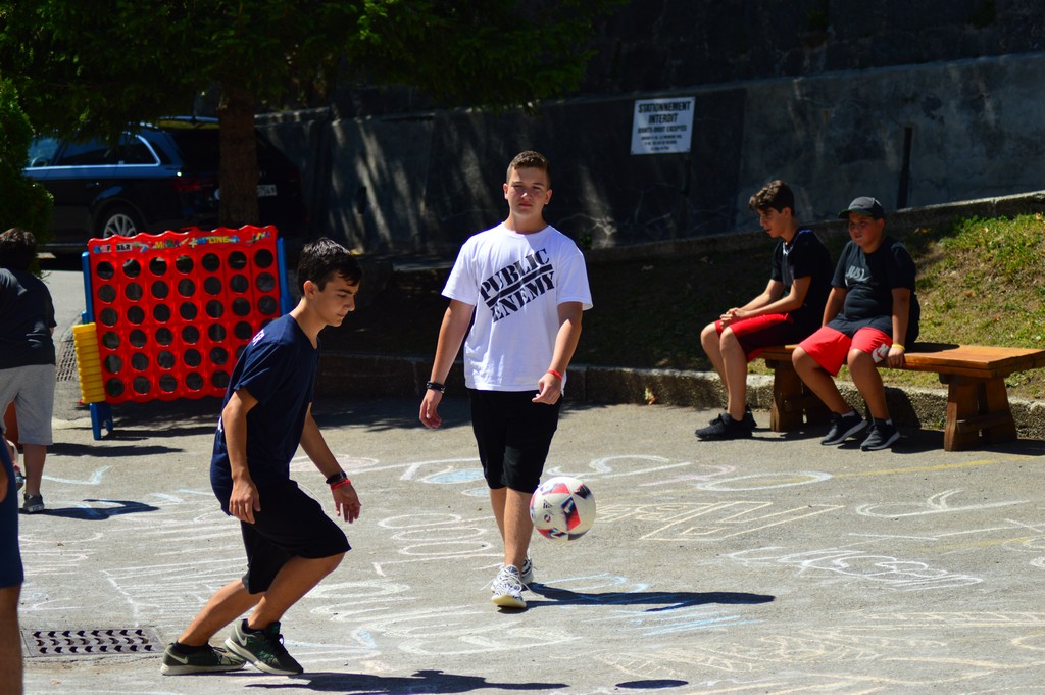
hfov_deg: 19.5
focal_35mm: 105
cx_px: 522
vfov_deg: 13.0
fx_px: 3045
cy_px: 348
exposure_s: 1/2000
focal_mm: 70
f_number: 4
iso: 200
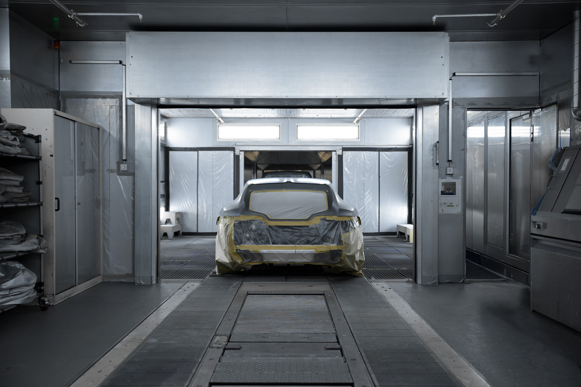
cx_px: 290
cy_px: 194
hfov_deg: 50.7
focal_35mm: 38
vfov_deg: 35.1
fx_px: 613
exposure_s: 1/250
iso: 250
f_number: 2.8
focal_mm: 38
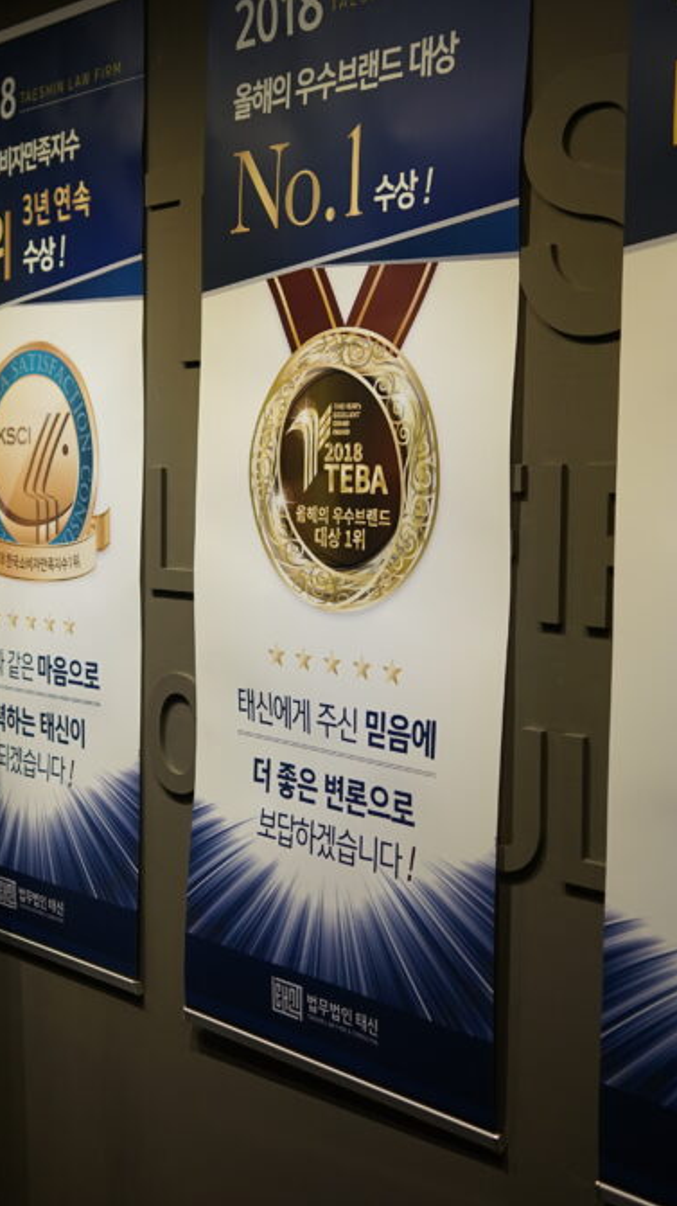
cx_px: 77
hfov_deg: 21.0
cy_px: 598
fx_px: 1789
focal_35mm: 56
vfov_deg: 37.2
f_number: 2.8
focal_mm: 35
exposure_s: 1/100
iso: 400
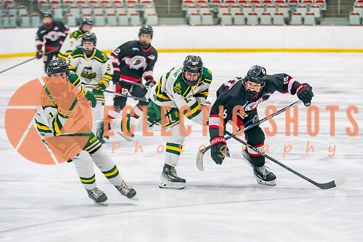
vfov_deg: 9.2
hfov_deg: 13.7
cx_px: 238
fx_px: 1508
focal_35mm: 150
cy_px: 132
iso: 1000
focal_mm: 102
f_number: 2.8
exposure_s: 1/640
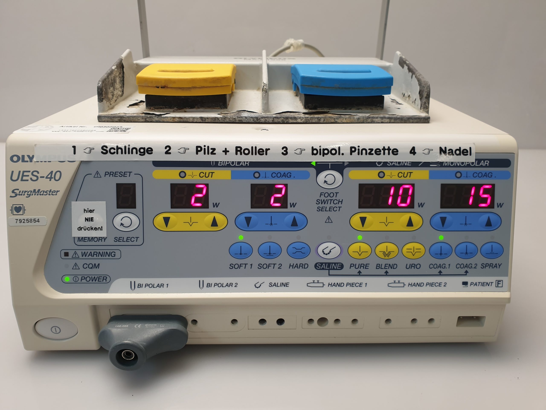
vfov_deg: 53.1
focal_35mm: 26
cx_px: 273
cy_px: 205
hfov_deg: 67.3
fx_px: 410
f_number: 2.4
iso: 64
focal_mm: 4.3
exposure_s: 1/50
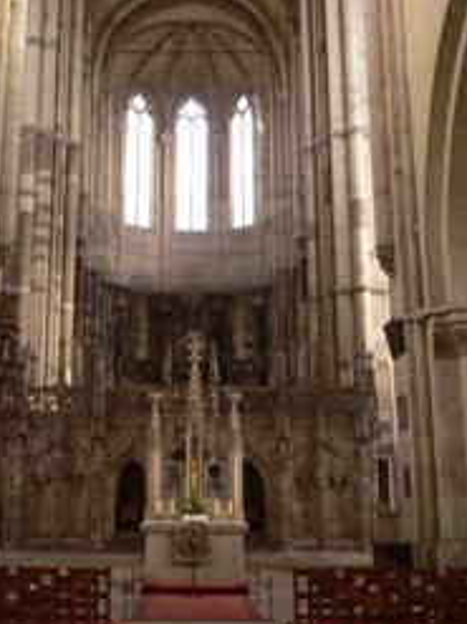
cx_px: 169
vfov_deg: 37.1
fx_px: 918
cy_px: 205
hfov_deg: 28.4
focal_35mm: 51
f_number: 2.8
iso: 100
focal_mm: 5.8
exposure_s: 1/8
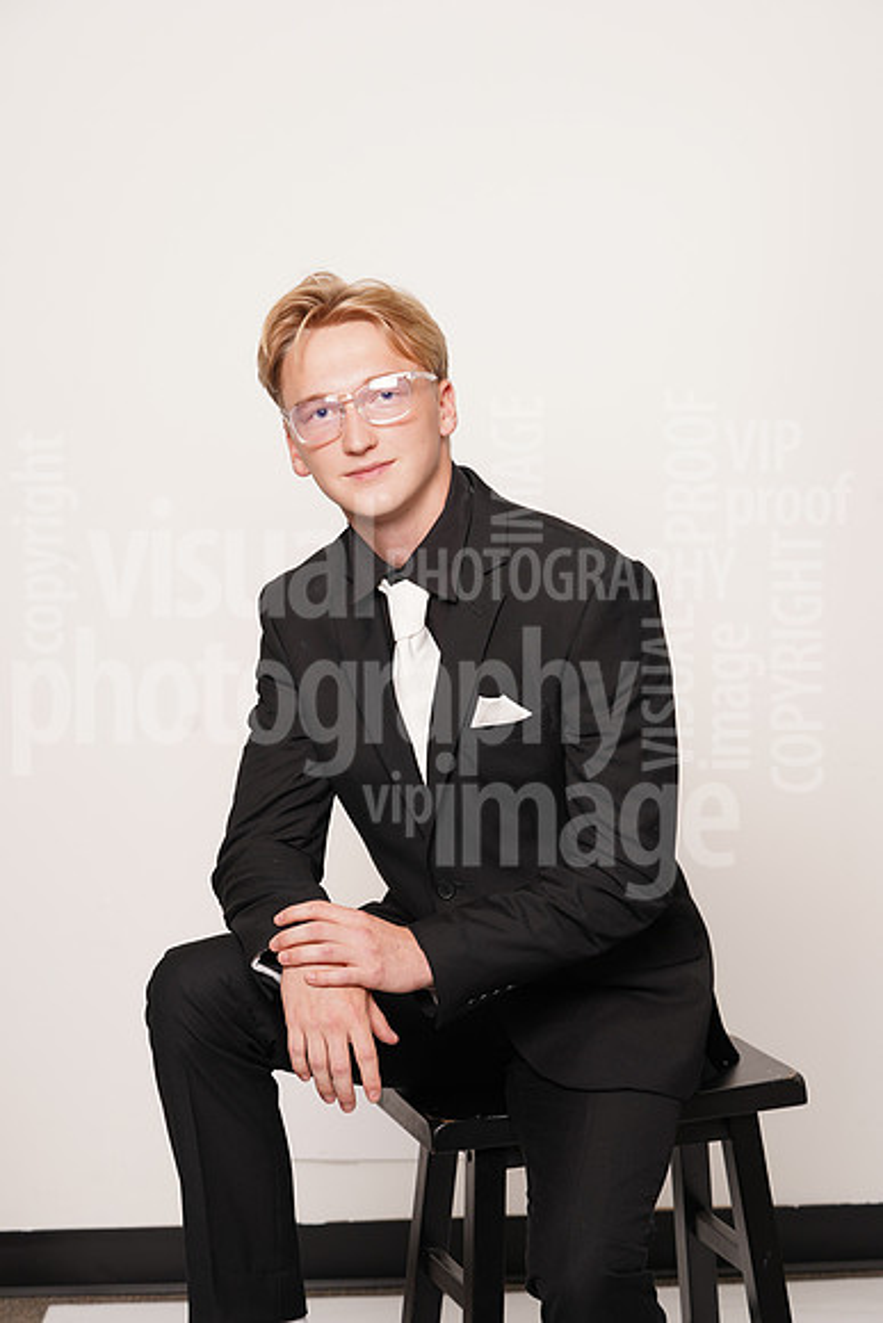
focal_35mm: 78
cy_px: 662
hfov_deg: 17.5
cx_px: 442
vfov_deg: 26.0
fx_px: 2868
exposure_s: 1/100
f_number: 6.3
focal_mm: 78
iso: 125
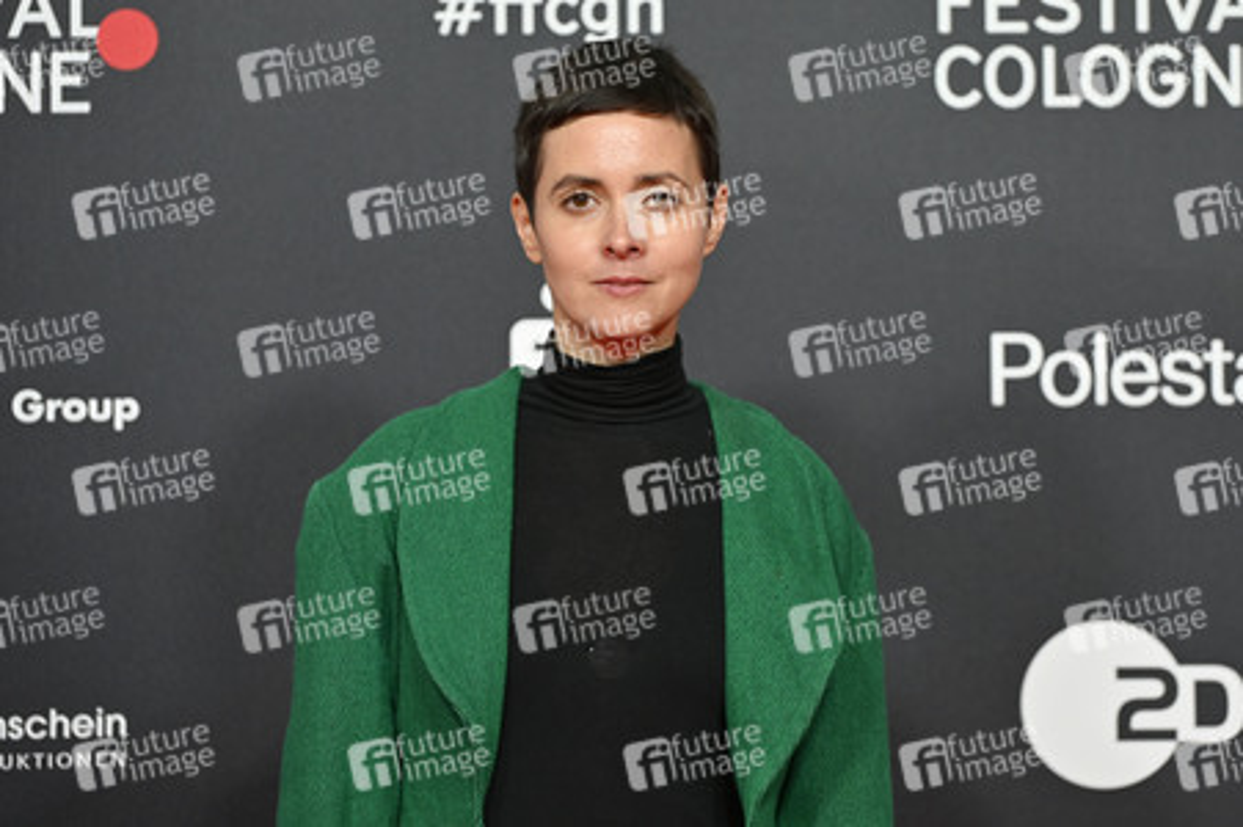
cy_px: 414
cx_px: 622
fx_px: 3795
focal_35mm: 110
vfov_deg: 12.4
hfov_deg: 18.6
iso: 800
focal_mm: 110
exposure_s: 1/400
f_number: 2.8
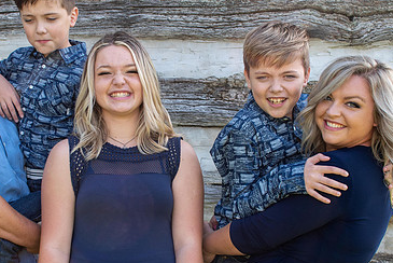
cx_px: 158
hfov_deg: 25.0
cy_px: 149
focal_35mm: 81
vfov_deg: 16.9
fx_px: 885
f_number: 7.1
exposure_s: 1/200
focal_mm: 34
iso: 400
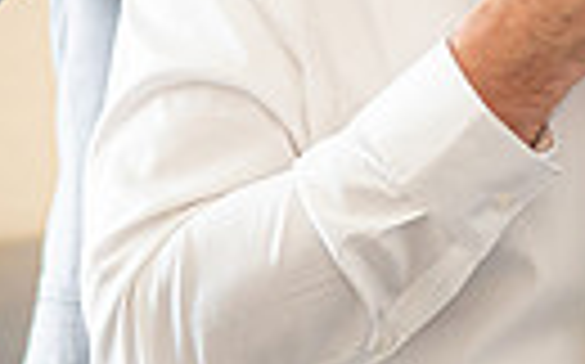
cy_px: -100
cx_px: 634
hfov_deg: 9.1
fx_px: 3664
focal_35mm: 230
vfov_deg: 5.7
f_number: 2.2
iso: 800
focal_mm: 50
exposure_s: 1/200
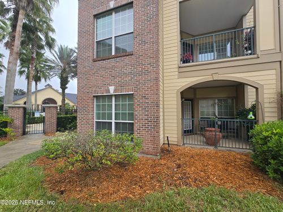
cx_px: 142
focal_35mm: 13
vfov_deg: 89.9
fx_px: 106
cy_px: 106
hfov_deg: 106.2
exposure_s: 1/868
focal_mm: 2.2
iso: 50
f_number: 2.2
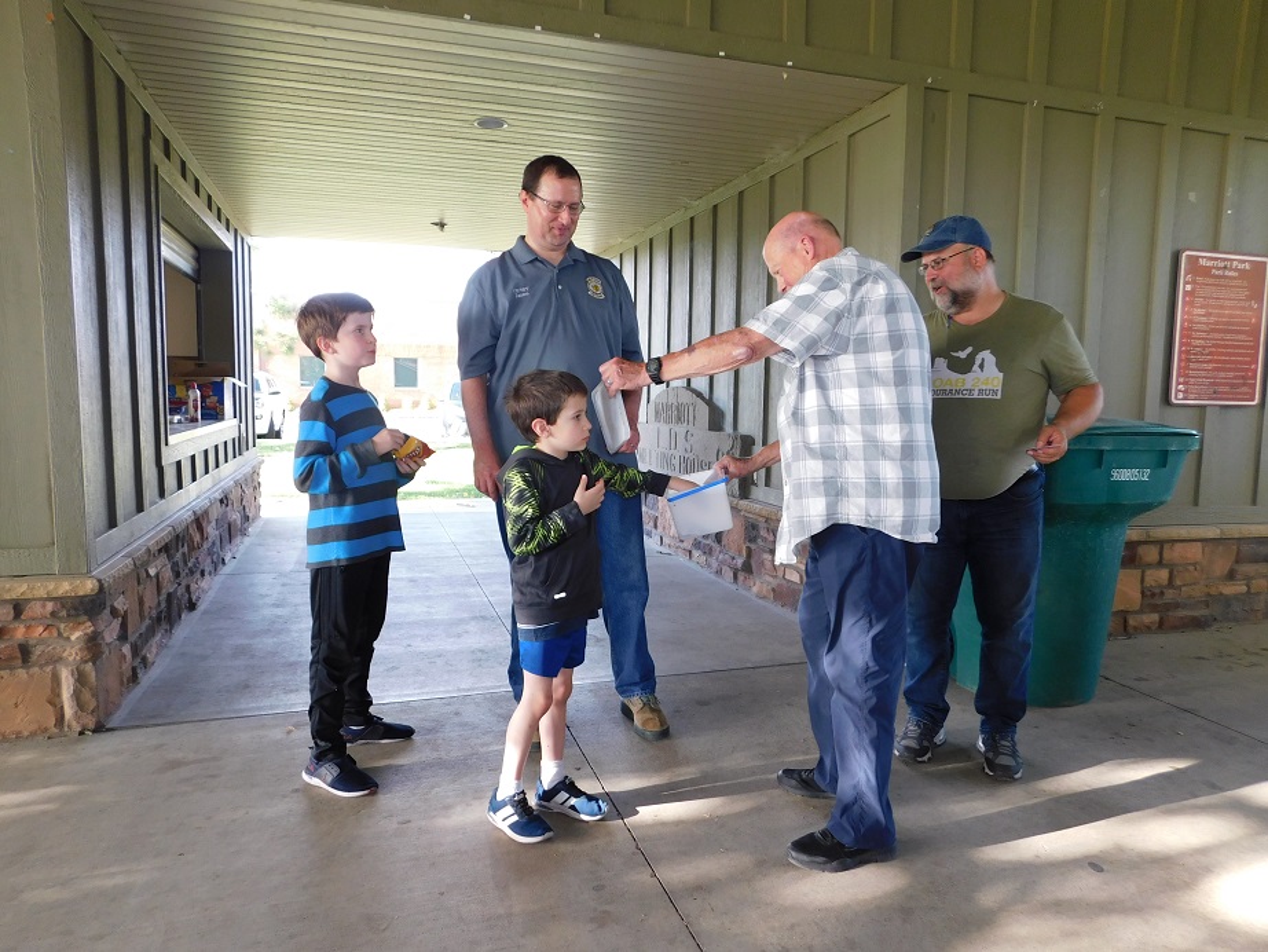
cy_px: 476
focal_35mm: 23
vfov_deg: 58.9
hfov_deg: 73.9
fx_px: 843
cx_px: 634
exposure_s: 1/50
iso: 125
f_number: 3
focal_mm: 4
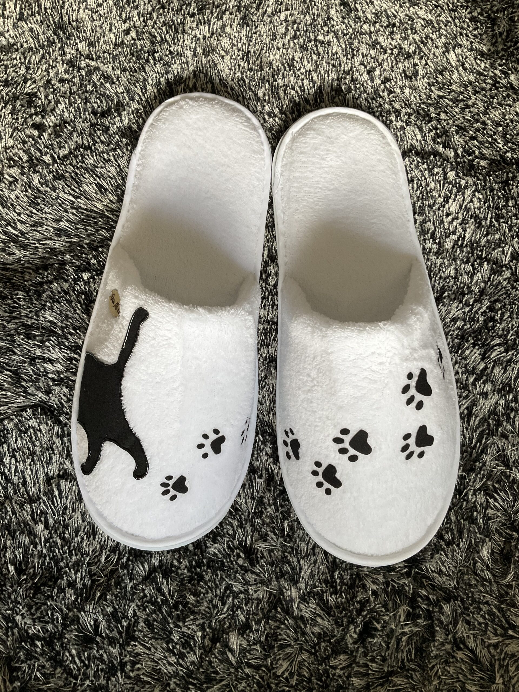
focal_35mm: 29
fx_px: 580
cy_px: 346
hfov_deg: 48.2
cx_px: 260
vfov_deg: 61.7
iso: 64
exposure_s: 1/85
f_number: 1.8
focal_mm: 3
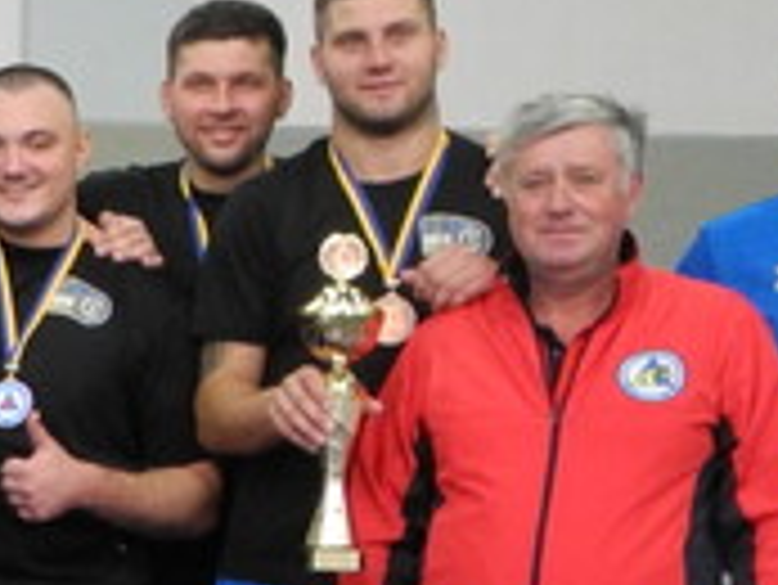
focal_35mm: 155
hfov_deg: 10.8
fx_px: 3486
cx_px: -1097
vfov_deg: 9.4
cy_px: 724
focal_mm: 6
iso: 280
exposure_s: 1/30
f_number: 2.8
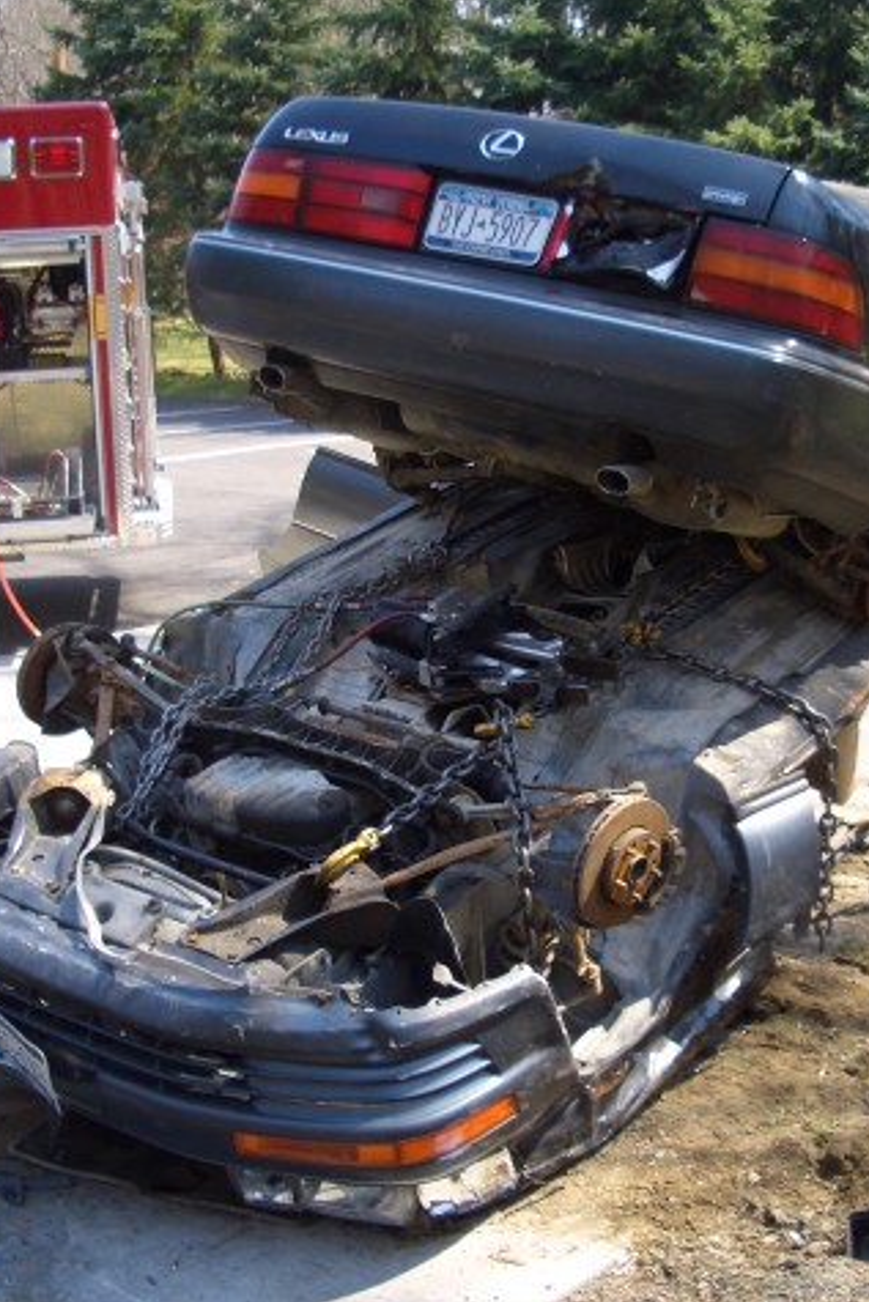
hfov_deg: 27.5
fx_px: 1773
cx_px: 488
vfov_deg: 40.3
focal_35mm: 49
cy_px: 647
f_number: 2.6
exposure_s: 1/200
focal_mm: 5.8
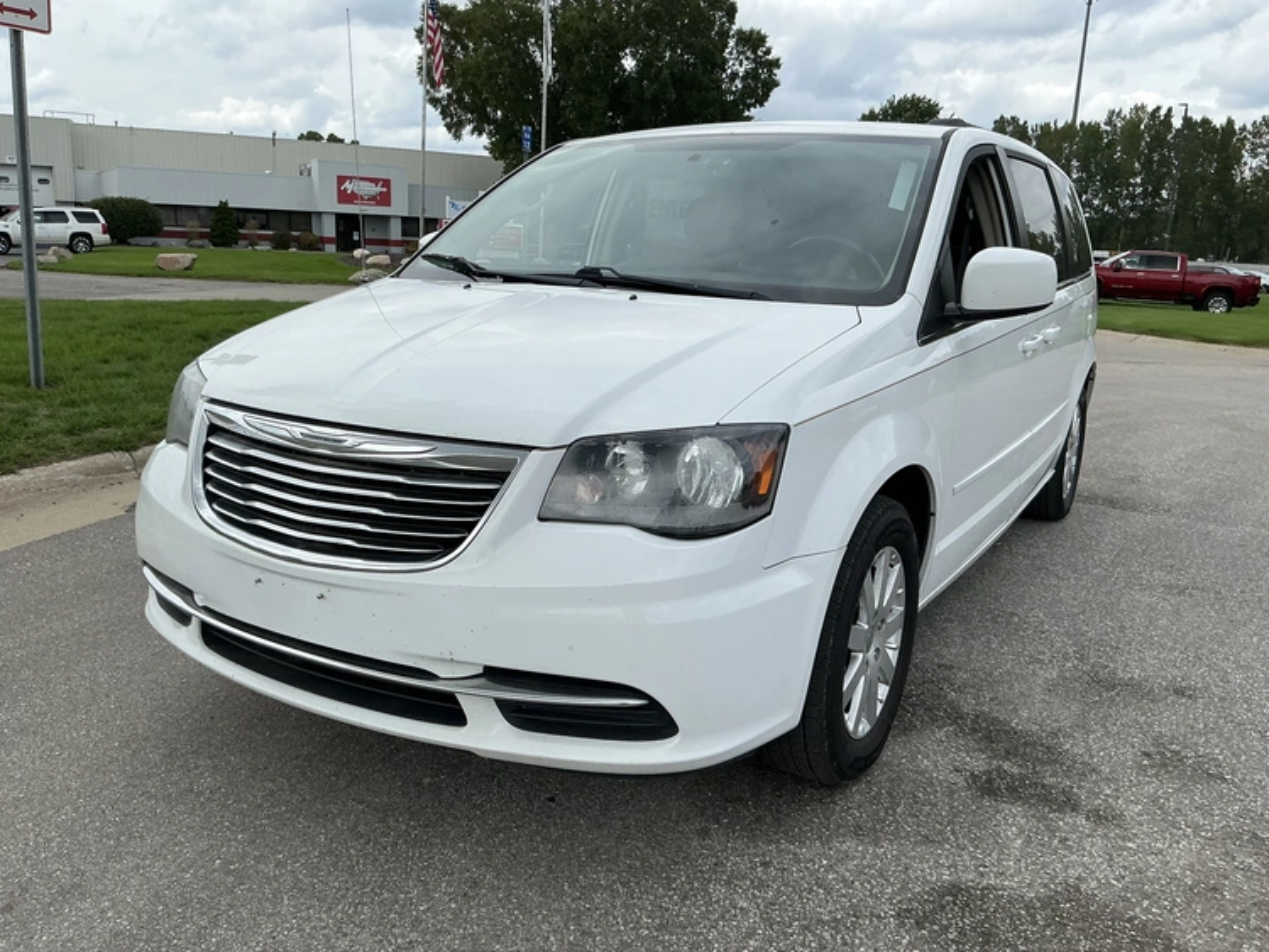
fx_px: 1027
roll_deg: -2.0
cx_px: 634
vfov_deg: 49.8
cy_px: 476
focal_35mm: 28
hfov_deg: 63.4
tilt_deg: -10.8
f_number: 1.8
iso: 25
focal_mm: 3
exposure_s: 1/1675
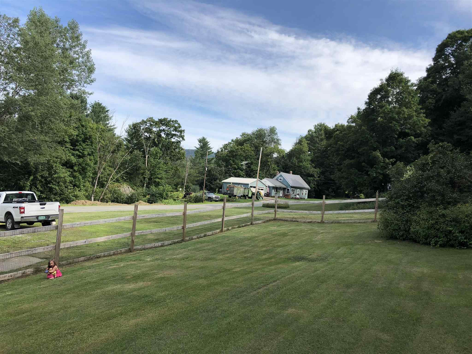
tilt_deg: +3.9
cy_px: 177
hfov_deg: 63.4
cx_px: 236
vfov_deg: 49.7
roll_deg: -5.7
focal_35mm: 28
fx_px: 382
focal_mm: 3.99
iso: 20
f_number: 1.8
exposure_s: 1/1412
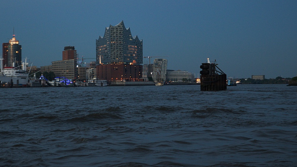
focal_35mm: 106
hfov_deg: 20.1
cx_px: 110
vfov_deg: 11.4
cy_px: 54
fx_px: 835
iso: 1100
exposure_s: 1/60
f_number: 2.8
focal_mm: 50
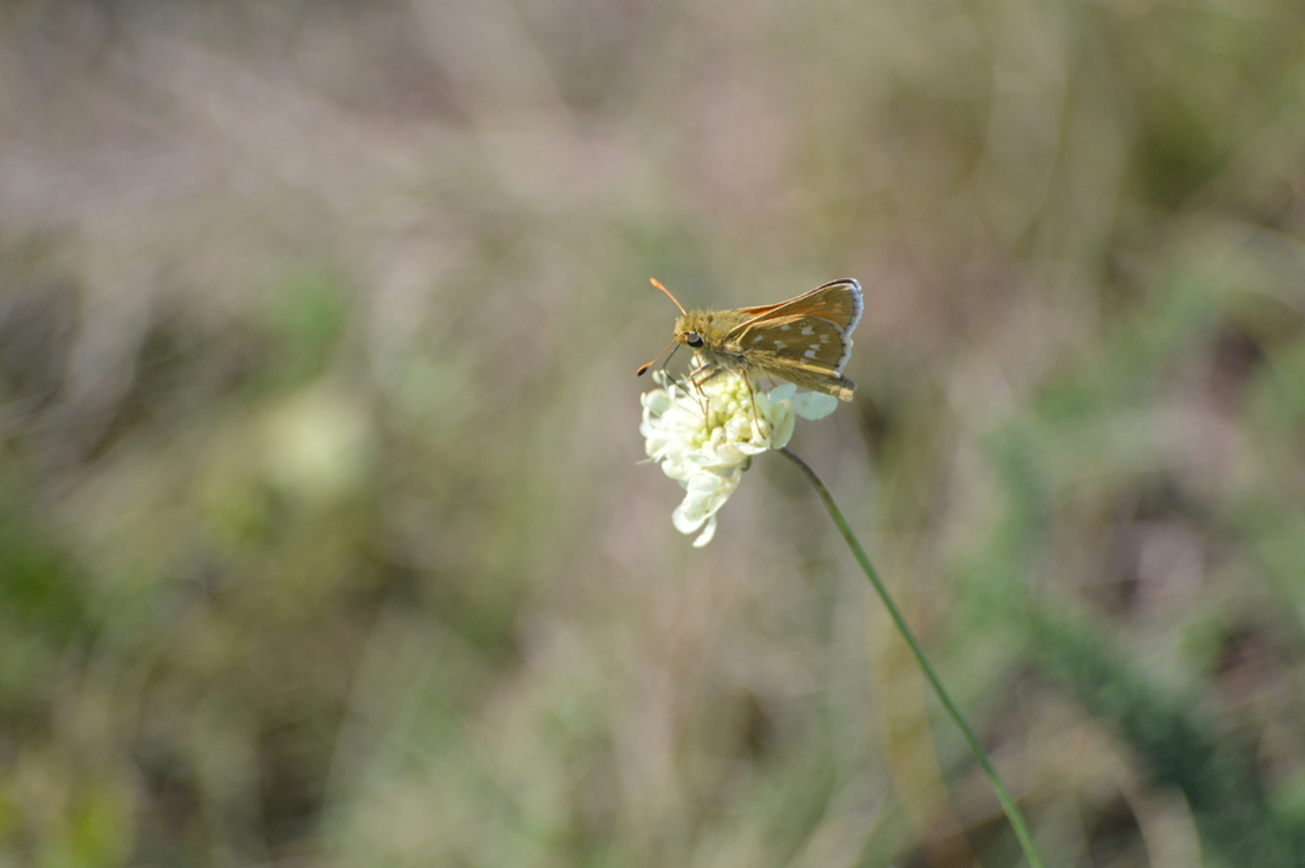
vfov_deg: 3.1
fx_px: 16301
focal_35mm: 450
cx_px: 652
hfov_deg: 4.6
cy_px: 434
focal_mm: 300
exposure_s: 1/1000
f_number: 5.6
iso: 400
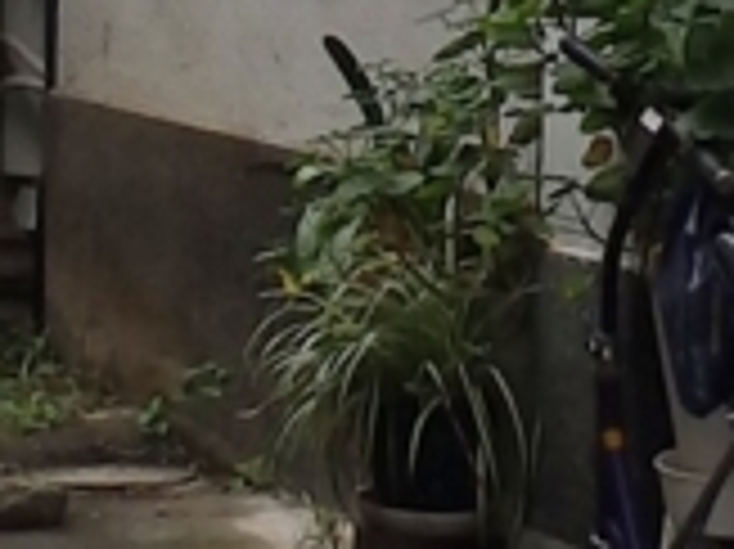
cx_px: 680
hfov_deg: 17.9
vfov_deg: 12.8
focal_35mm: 108
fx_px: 2288
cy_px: -324
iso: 80
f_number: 3.4
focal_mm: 4
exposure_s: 1/100
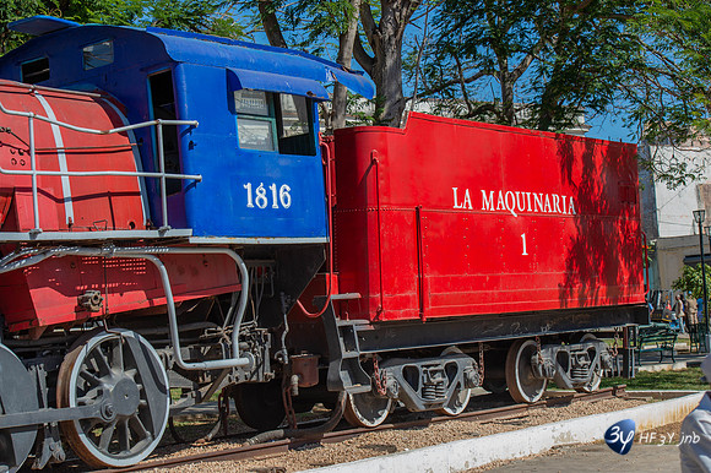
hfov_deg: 28.9
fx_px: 1382
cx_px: 356
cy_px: 236
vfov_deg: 19.4
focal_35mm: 70
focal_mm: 70
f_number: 8
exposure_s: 1/200
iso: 100
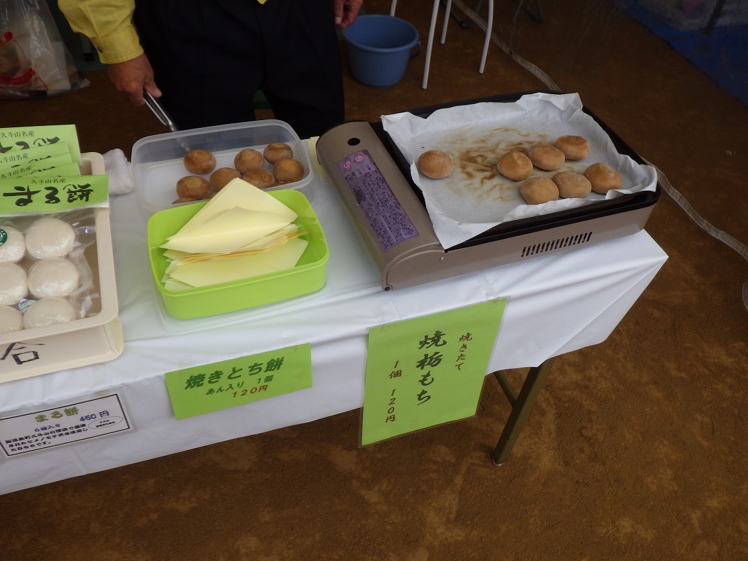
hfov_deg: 63.4
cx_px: 374
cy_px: 280
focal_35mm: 28
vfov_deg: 49.7
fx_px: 605
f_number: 3.5
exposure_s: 1/45
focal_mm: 5
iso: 160
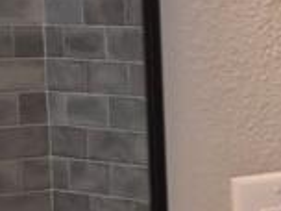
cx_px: 843
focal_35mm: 155
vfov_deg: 9.6
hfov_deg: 9.8
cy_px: 141
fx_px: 1258
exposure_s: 1/120
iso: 80
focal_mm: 5.4
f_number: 1.8
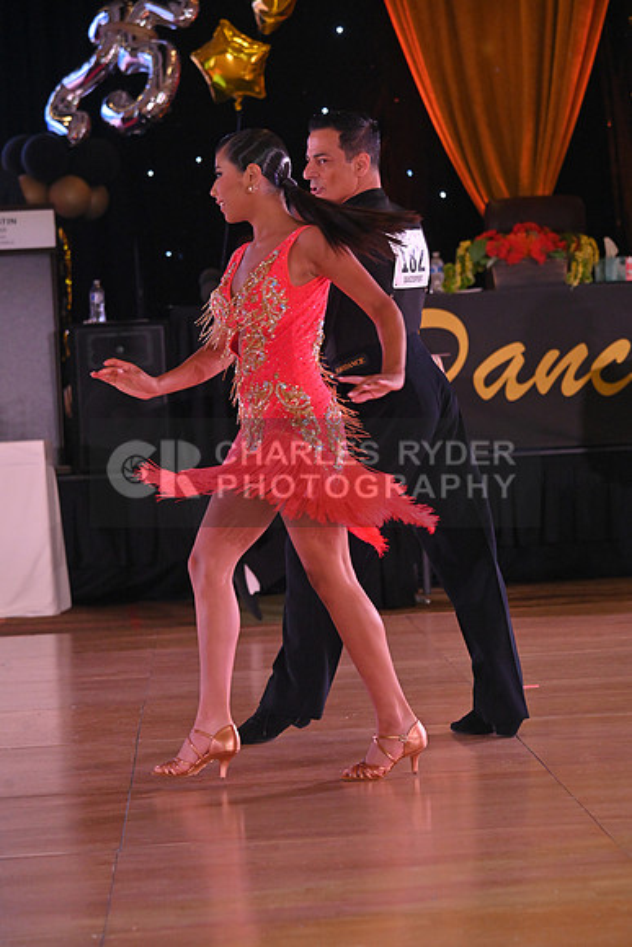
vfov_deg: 17.1
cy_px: 474
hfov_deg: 11.4
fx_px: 3158
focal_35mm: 120
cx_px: 316
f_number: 6.3
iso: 3200
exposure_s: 1/320
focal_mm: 120
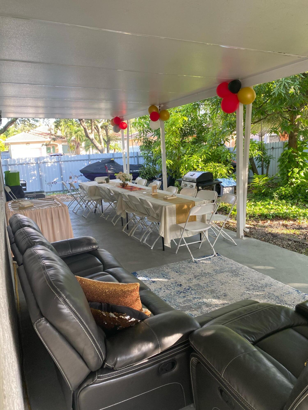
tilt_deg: -10.0
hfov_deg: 53.1
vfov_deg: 67.3
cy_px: 205
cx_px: 154
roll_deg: +3.3
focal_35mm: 26
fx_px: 308
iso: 80
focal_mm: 4.25
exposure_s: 1/121
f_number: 1.8
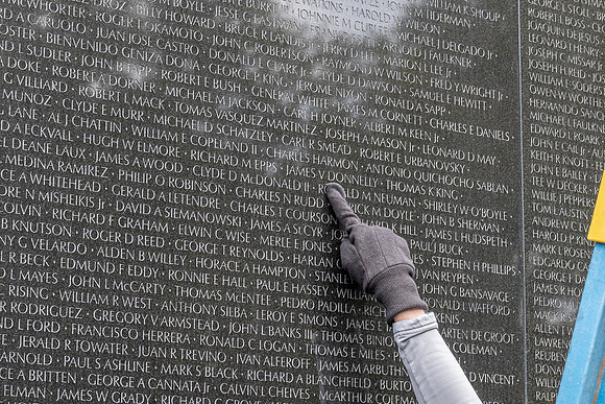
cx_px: 338
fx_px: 1982
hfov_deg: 17.3
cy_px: 185
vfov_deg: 11.6
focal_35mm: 118
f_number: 8
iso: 1100
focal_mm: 53
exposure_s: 1/400
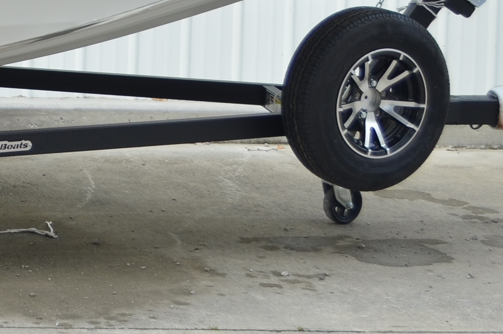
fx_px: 2189
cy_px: -220
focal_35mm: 157
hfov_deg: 12.2
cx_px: -363
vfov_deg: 8.4
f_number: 4.2
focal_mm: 26
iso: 125
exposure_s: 1/250
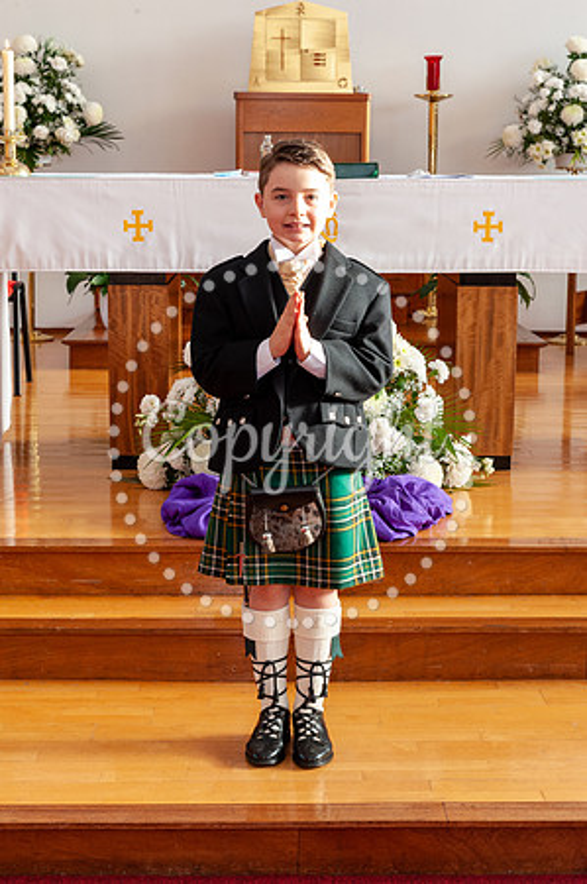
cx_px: 294
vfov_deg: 28.9
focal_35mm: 70
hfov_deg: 19.4
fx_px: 1716
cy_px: 442
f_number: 10
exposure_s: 1/60
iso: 1250
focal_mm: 70
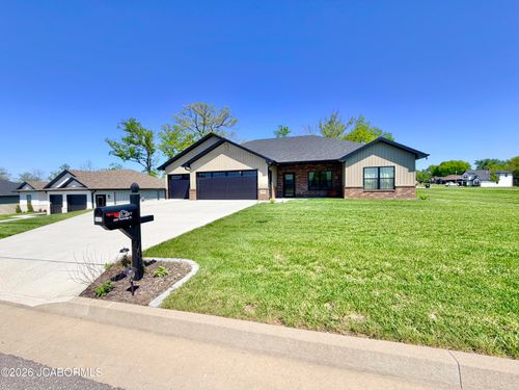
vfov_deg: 85.7
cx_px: 260
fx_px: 210
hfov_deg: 102.1
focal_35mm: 14
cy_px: 195
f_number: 2.2
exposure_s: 1/820
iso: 20
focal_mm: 2.22
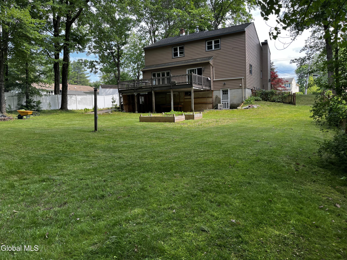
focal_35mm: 26
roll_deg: +1.4
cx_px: 174
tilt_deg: -3.4
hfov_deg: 67.3
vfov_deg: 53.1
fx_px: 261
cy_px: 130
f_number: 1.6
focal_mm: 5.1
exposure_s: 1/550
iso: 50
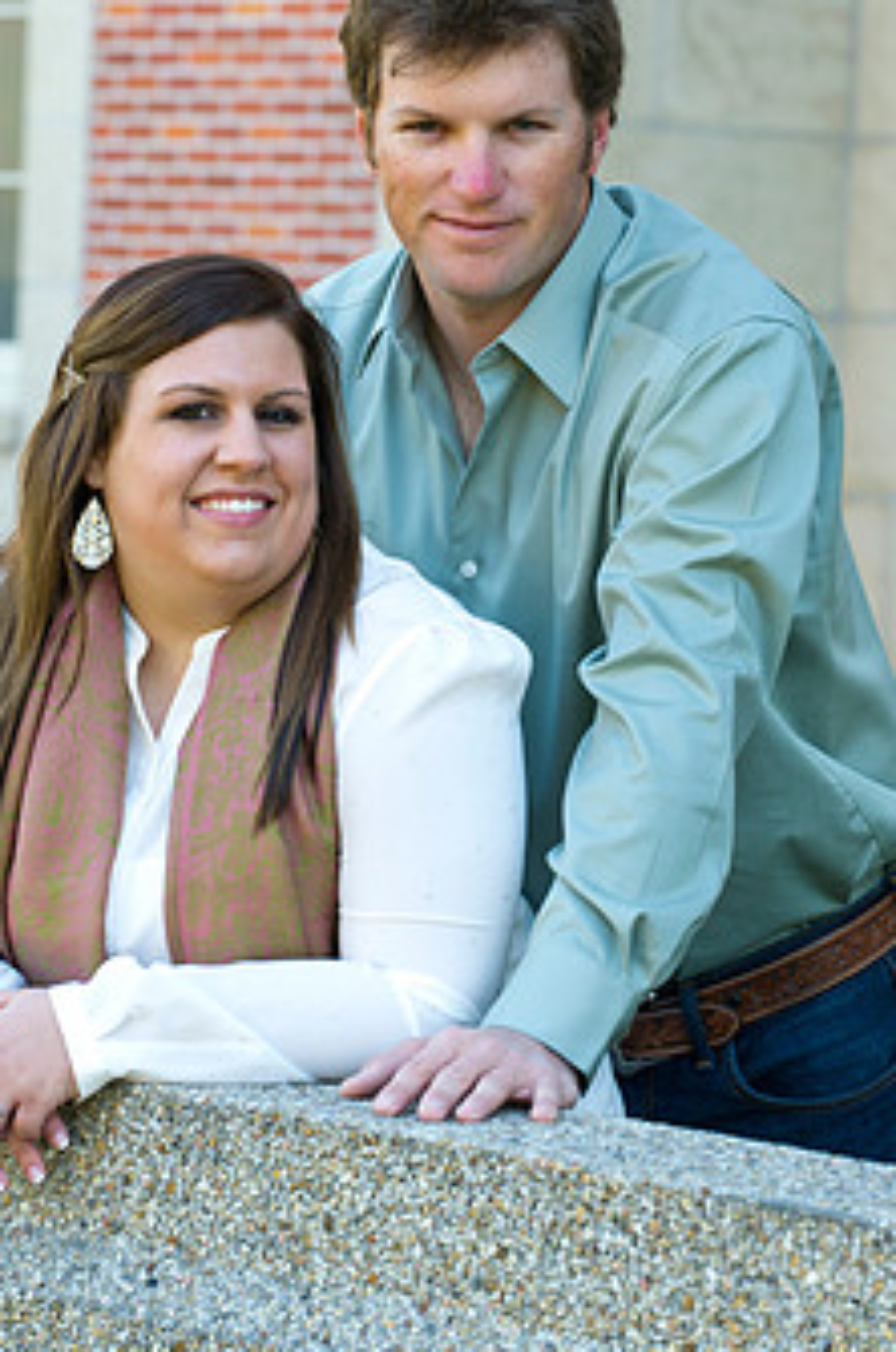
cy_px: 521
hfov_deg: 8.1
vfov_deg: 12.2
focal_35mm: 168
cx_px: 369
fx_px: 6298
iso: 400
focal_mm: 125
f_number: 5.6
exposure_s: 1/100
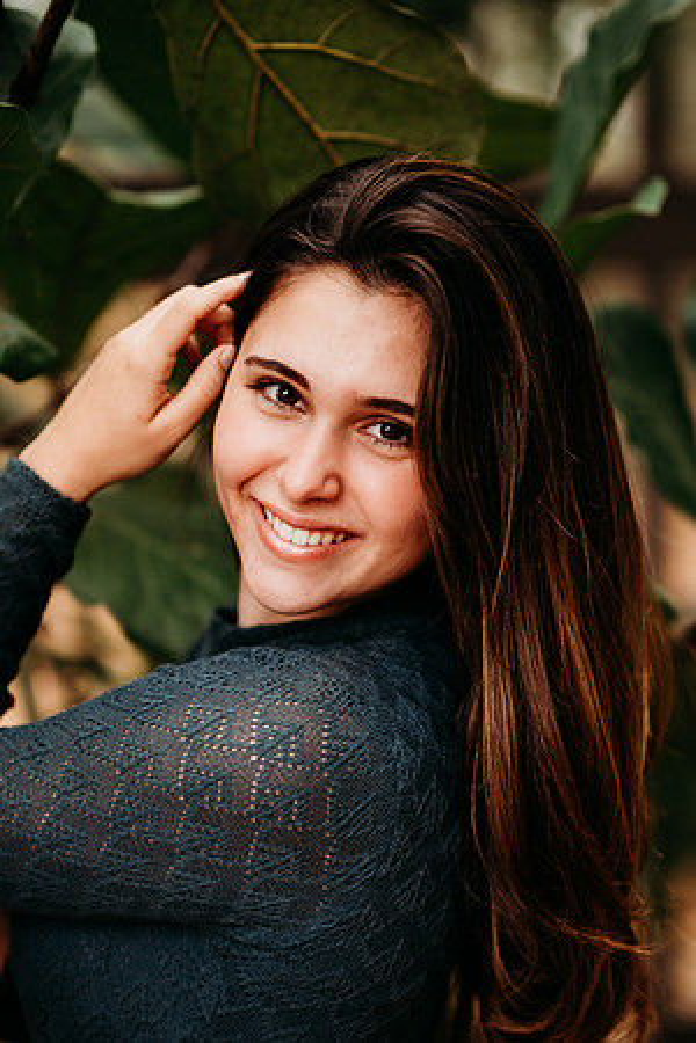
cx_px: 348
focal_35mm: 85
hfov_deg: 16.1
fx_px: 2465
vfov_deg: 23.9
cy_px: 522
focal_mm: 85
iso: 400
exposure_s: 1/320
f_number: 2.2
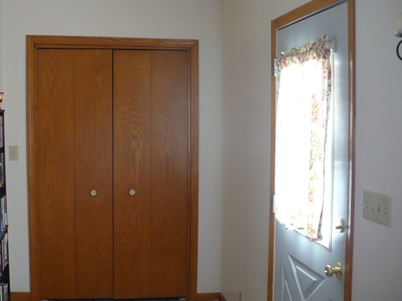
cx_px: 148
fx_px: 546
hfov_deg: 40.1
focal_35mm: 47
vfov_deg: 30.8
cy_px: 131
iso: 200
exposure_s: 1/30
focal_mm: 6.1
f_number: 2.8
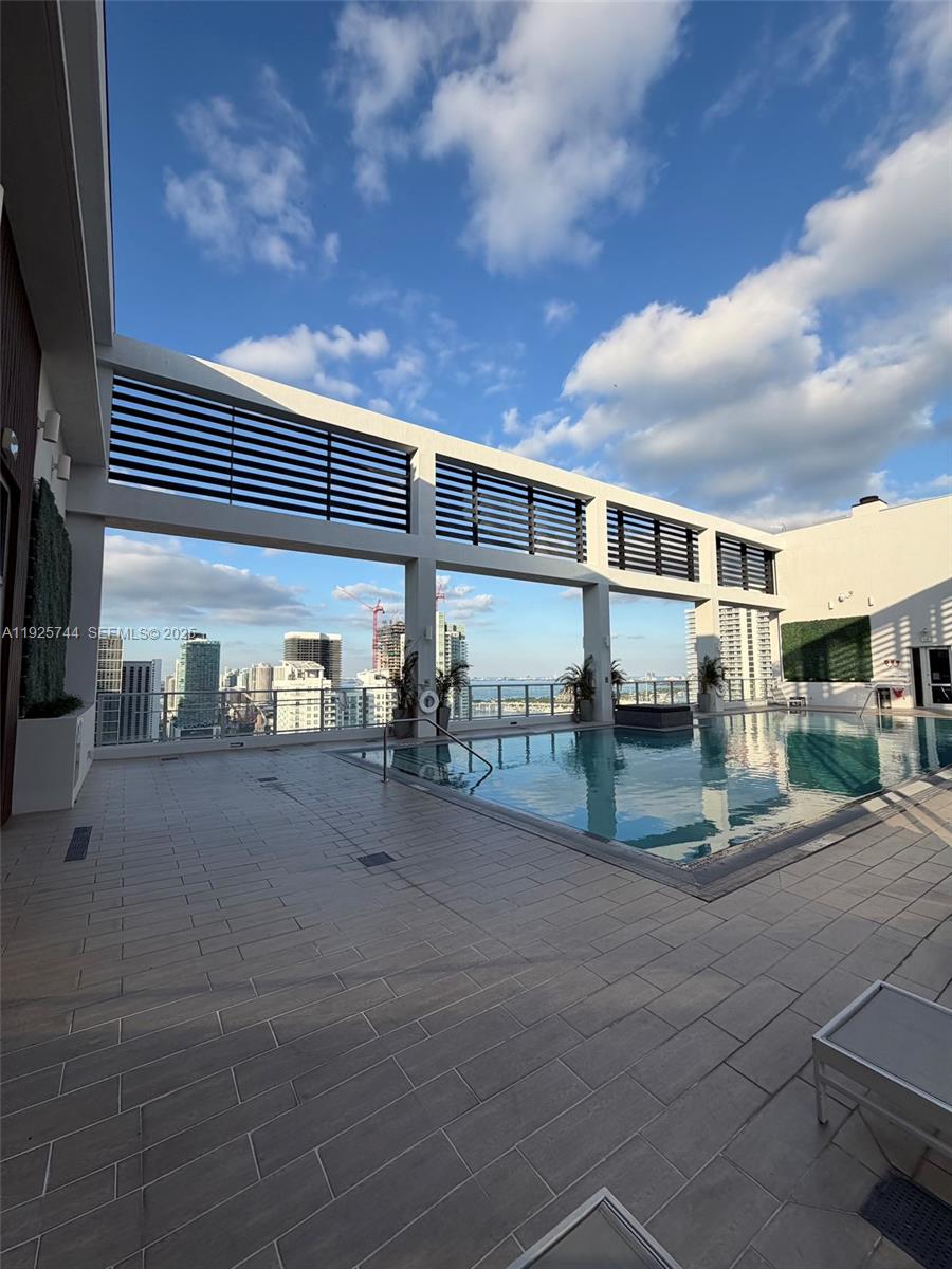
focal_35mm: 14
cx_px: 476
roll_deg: +1.3
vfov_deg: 102.1
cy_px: 634
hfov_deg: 85.7
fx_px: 513
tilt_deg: +7.0
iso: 25
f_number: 2.2
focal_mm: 2.22
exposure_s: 1/770
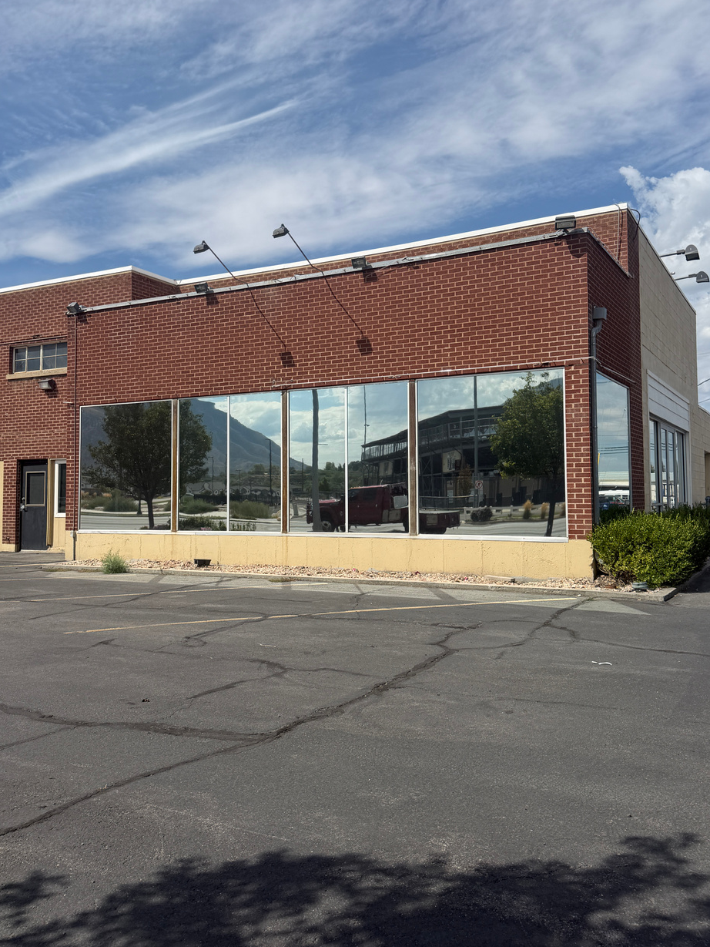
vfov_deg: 59.9
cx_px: 366
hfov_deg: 46.8
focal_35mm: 30
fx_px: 820
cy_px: 452
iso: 80
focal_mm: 6.76
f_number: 1.78
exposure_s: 1/6711
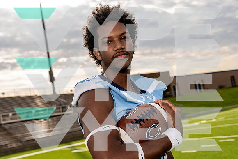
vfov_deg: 28.7
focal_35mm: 47
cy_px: 80
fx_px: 311
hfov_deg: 41.9
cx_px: 119
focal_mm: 47
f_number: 5.6
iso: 100
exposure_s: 1/250
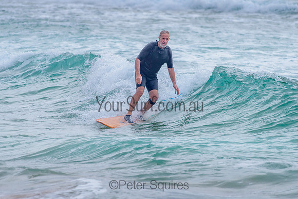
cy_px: 77
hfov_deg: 3.4
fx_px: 5073
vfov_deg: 2.2
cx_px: 149
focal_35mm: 613
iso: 220
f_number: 5.6
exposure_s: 1/2000
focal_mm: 500
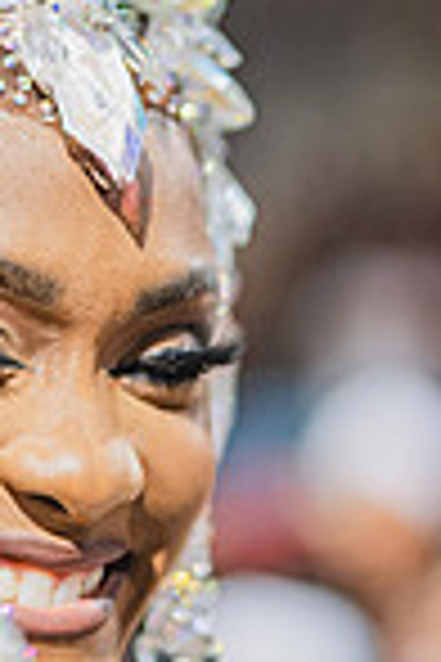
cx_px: 9
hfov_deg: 8.9
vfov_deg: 13.4
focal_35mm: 153
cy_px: 216
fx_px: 2811
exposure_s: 1/1000
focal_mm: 50
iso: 1600
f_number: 1.2
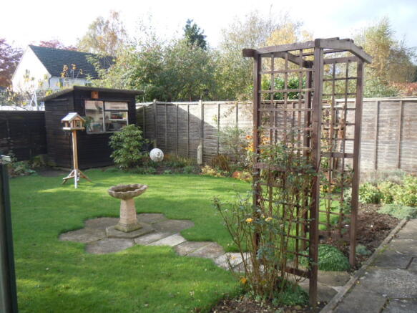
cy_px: 156
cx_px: 208
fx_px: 361
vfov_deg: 46.8
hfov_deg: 60.0
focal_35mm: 30
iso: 100
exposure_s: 1/200
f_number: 3.5
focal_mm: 5.4
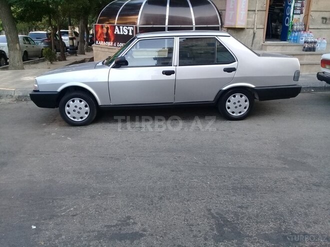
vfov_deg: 45.4
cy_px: 124
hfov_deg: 58.4
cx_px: 165
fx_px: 296
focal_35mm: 31
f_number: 2.2
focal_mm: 3.3
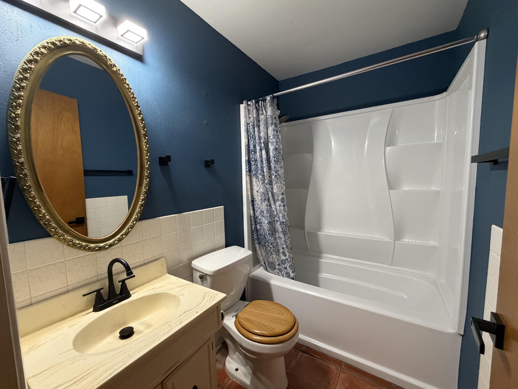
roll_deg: +1.2
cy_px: 194
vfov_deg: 85.7
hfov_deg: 102.1
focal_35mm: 14
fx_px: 209
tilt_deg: -4.5
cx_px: 259
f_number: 2.2
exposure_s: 1/60
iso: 400
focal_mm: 2.22
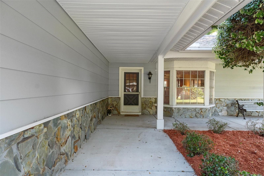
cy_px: 88
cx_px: 132
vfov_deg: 63.2
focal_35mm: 20
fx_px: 143
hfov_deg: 85.4
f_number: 8
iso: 640
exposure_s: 1/40
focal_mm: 13
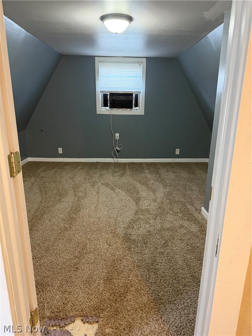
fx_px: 233
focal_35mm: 24
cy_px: 168
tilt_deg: -16.3
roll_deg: -1.0
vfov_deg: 71.6
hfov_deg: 56.8
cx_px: 126
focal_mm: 6.76
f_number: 1.78
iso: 400
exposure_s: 1/60
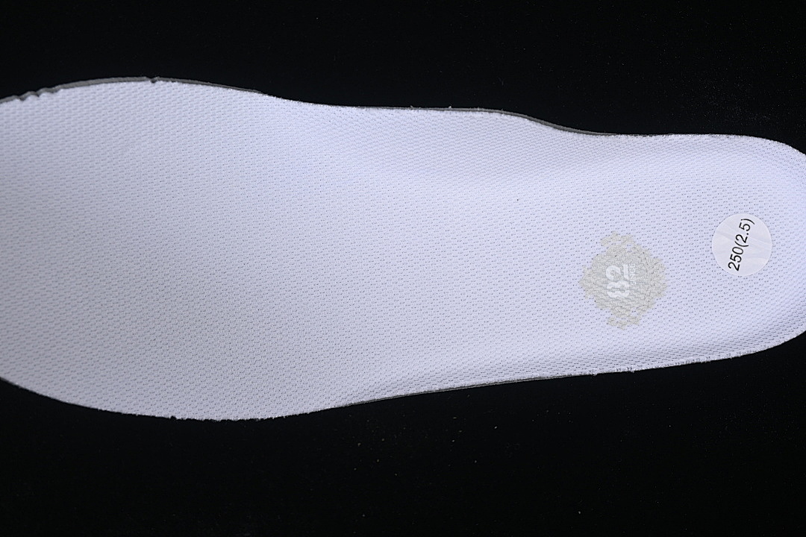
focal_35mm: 75
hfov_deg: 27.0
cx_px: 403
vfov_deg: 18.2
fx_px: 1679
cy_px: 268
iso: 160
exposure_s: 1/80
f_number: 7.1
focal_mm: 50
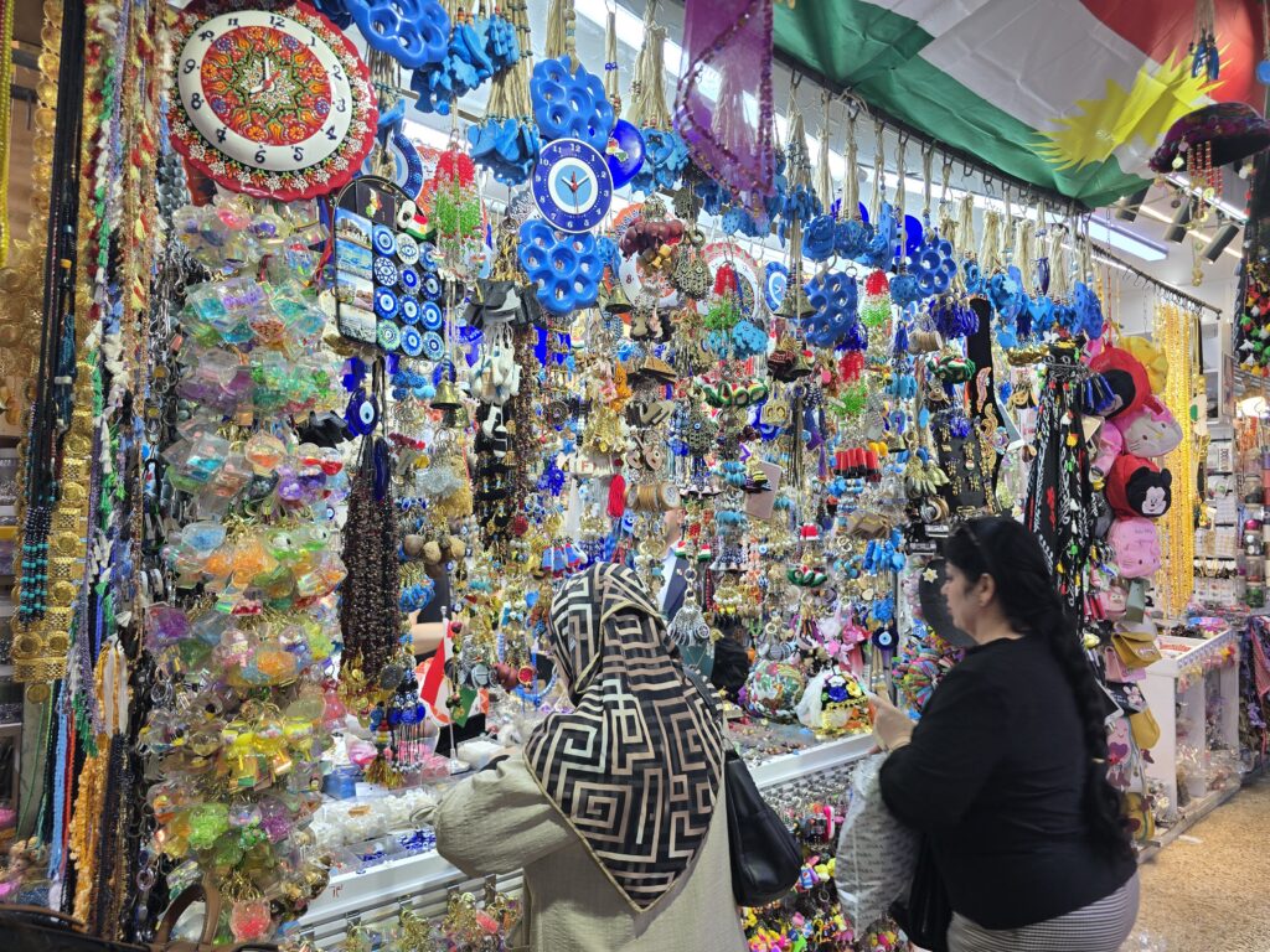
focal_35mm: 23
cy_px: 476
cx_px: 635
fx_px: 844
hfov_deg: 73.9
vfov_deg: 58.9
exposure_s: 1/51
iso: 20
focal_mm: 6.3
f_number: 1.7
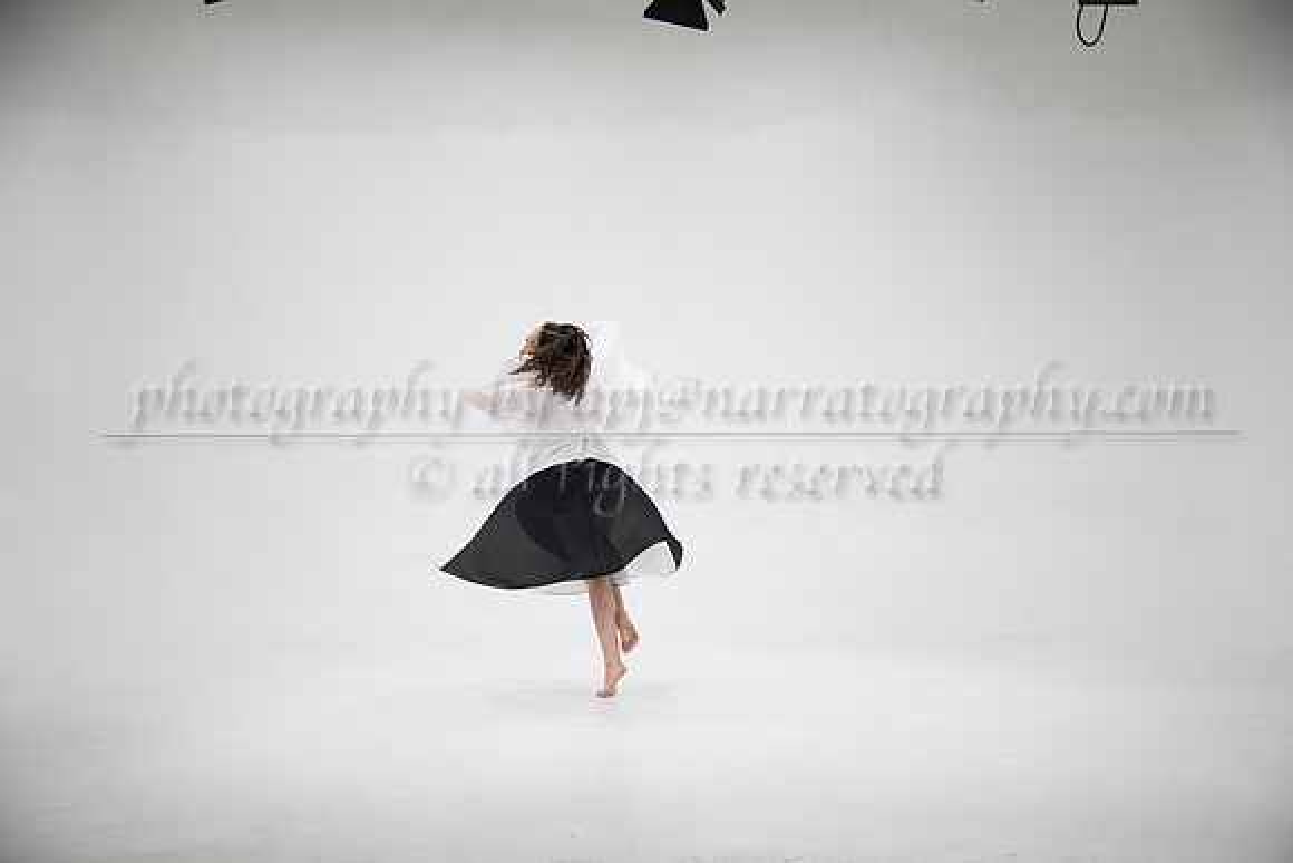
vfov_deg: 29.3
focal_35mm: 46
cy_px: 432
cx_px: 646
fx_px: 1652
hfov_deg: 42.7
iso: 400
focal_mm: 46
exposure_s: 1/500
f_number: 4
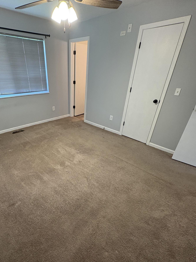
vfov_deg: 87.4
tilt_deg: -29.8
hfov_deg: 70.6
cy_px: 147
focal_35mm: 18
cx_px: 76
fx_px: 136
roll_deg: -0.2
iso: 320
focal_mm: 2.22
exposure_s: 1/60
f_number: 2.2
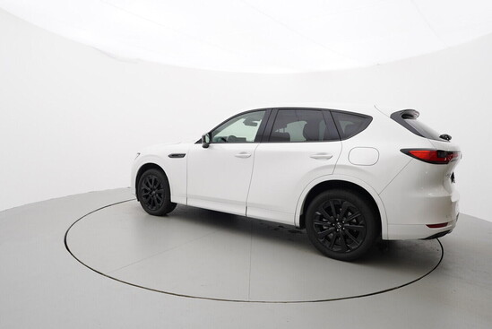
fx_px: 308
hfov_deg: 77.3
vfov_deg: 56.2
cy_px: 164
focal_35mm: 22
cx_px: 246
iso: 200
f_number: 5.6
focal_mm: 15
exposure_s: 1/80
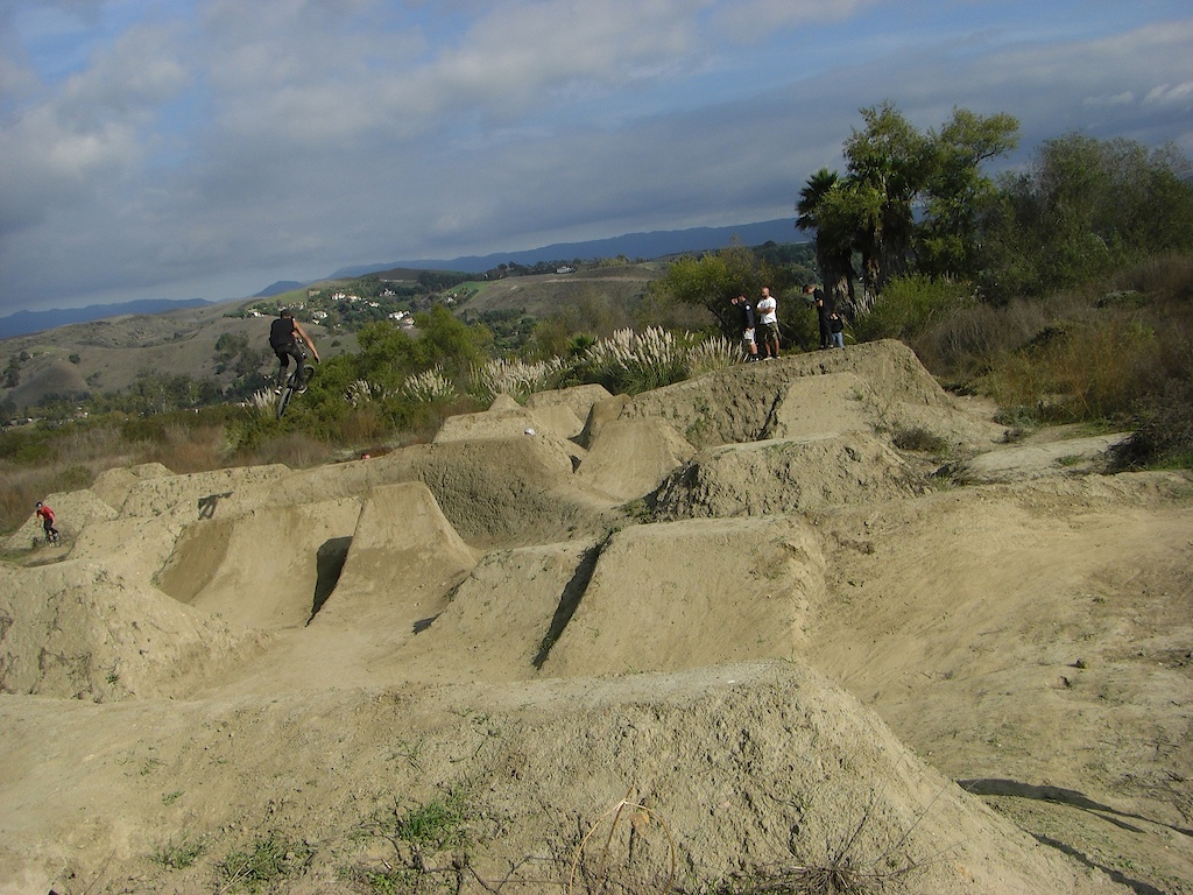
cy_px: 448
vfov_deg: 37.7
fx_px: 1310
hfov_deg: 49.0
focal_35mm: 38
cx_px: 596
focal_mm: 6.3
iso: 50
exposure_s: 1/400
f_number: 4.6
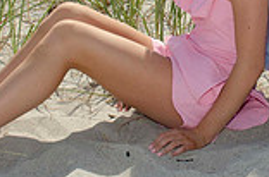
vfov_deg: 10.9
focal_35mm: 123
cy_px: -12
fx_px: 916
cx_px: 274
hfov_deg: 16.3
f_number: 9
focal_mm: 22
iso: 100
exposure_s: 1/250
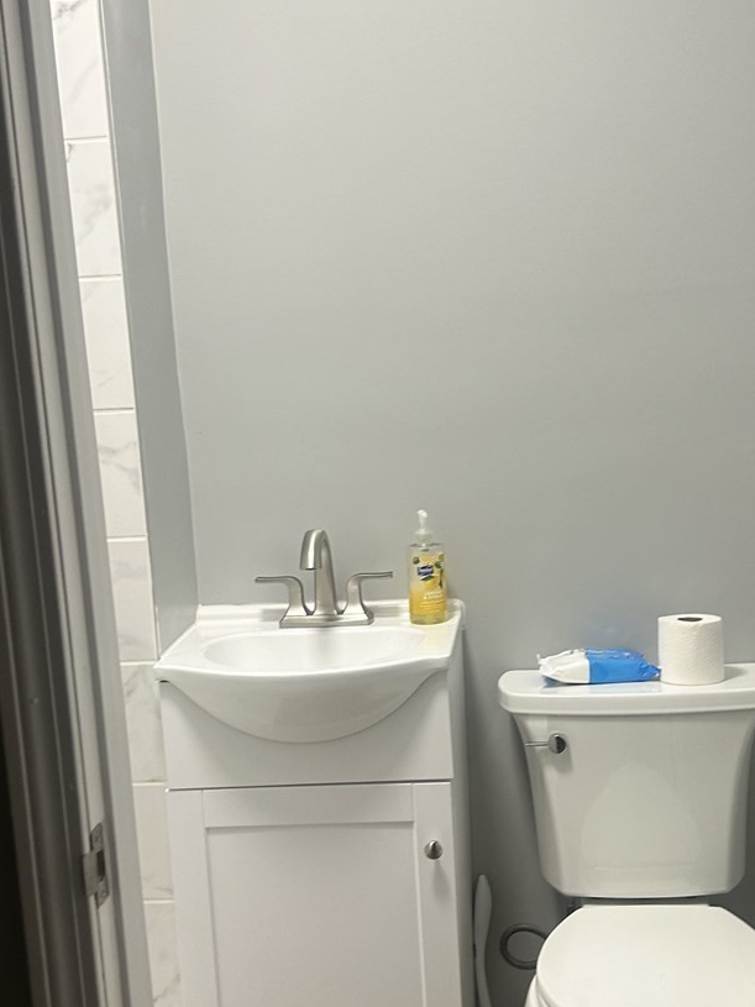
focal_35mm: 49
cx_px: 439
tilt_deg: -9.6
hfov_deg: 29.6
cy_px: 558
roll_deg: +1.6
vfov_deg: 38.9
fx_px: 1425
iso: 80
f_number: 1.5
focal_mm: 5.7
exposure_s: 1/60
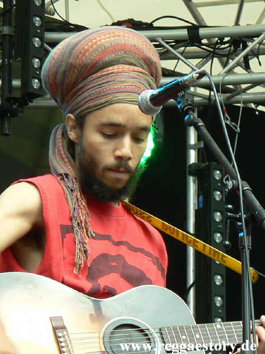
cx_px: 132
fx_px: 1286
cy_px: 177
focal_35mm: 126
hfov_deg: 11.8
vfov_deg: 15.6
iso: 64
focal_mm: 21.6
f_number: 3.2
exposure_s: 1/80
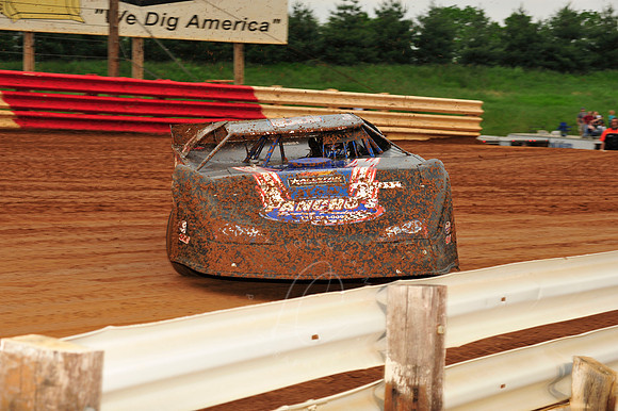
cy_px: 206
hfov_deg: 19.5
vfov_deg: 13.0
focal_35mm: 105
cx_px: 309
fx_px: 1801
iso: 640
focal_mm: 105
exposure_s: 1/320
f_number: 8
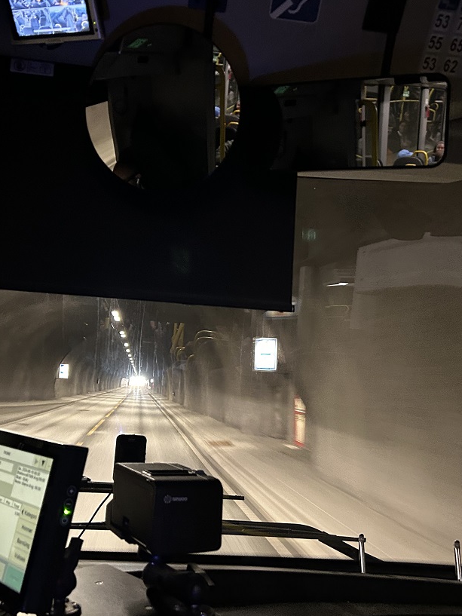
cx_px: 229
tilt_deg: +5.0
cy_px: 307
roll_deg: +0.6
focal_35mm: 35
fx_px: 623
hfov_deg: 40.7
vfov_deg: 52.6
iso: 500
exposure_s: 1/25
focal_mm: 5.7
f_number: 1.5
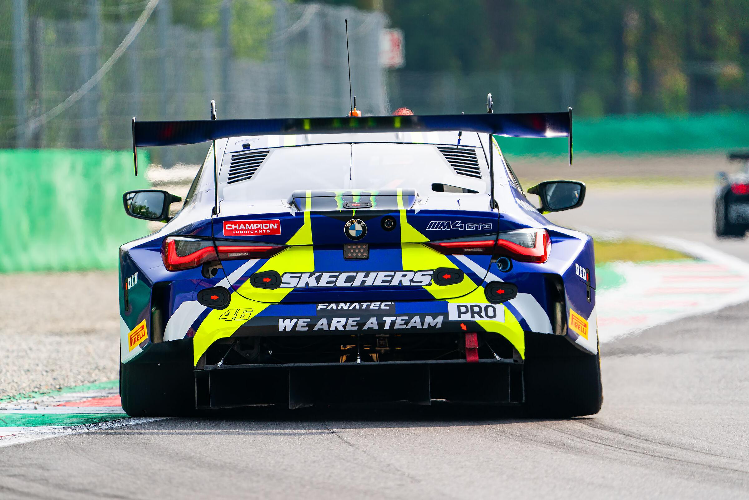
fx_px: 10173
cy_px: 250
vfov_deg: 2.8
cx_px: 374
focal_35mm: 489
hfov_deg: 4.2
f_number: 6.3
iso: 640
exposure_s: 1/1250
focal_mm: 489
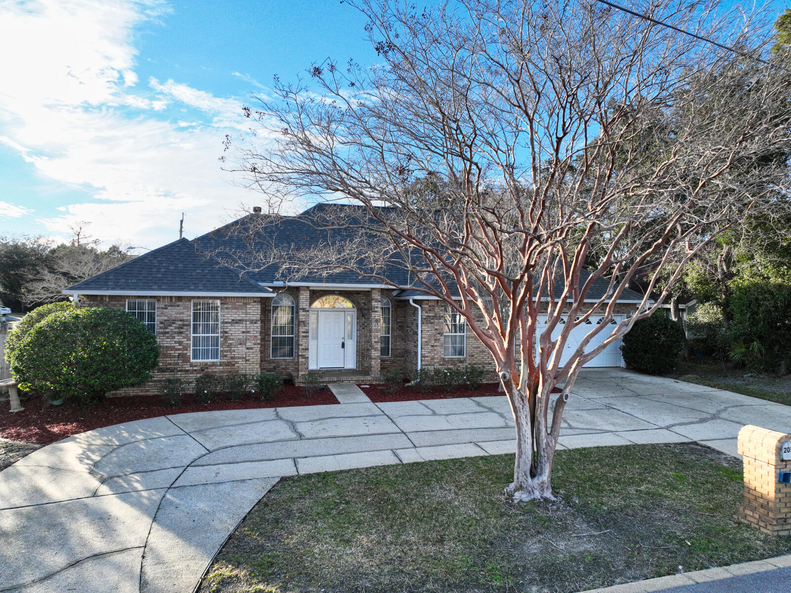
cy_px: 296
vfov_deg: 56.8
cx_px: 396
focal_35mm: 24
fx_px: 548
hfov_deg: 71.6
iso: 410
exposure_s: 1/2000
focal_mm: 12.29
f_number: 2.8
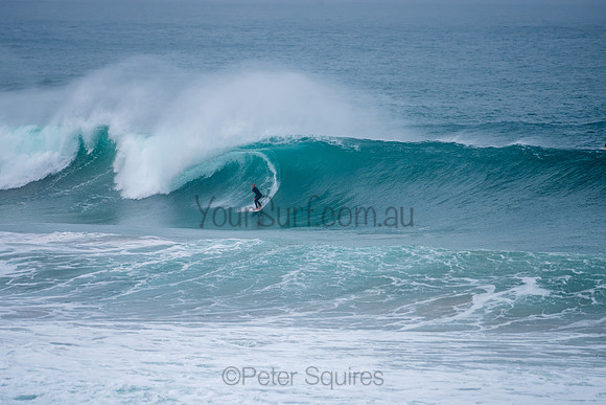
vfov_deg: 2.2
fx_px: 10324
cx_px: 291
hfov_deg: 3.4
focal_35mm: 613
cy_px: 187
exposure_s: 1/1250
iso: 180
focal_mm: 500
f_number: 5.6
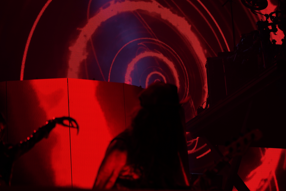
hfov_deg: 16.5
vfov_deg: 11.1
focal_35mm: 124
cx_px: 168
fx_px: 985
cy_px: 106
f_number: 4.5
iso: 100
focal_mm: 105
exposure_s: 1/160
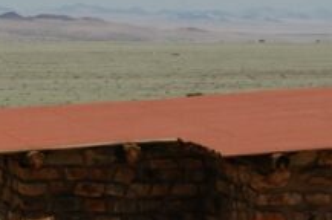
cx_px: -31
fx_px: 2449
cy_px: 173
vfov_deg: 5.1
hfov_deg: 7.7
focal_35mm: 266
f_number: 9
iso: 200
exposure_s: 1/800
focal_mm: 50
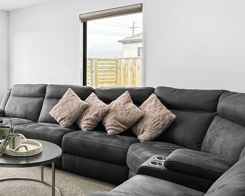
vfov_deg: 39.0
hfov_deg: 42.4
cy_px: 81
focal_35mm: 38
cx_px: 8
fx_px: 276
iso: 125
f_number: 2.2
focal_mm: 2.22
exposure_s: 1/100
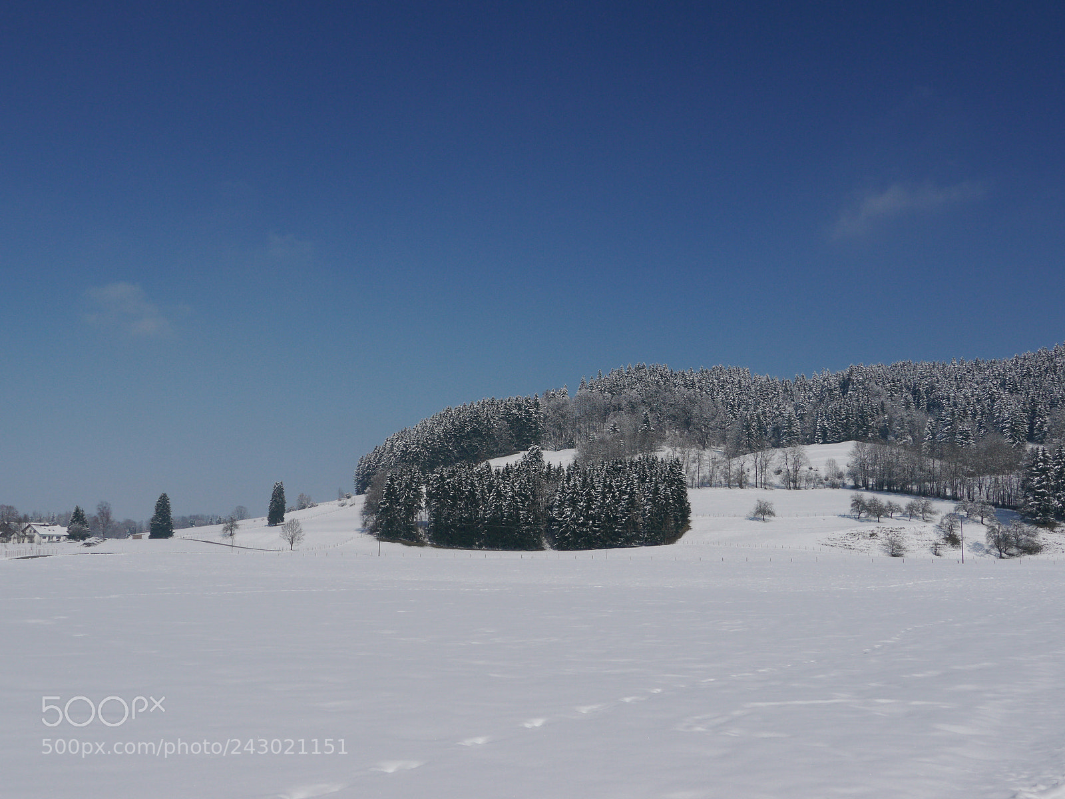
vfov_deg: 37.7
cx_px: 532
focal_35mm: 38
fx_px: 1169
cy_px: 400
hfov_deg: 49.0
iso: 160
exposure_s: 1/2500
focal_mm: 19
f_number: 6.3
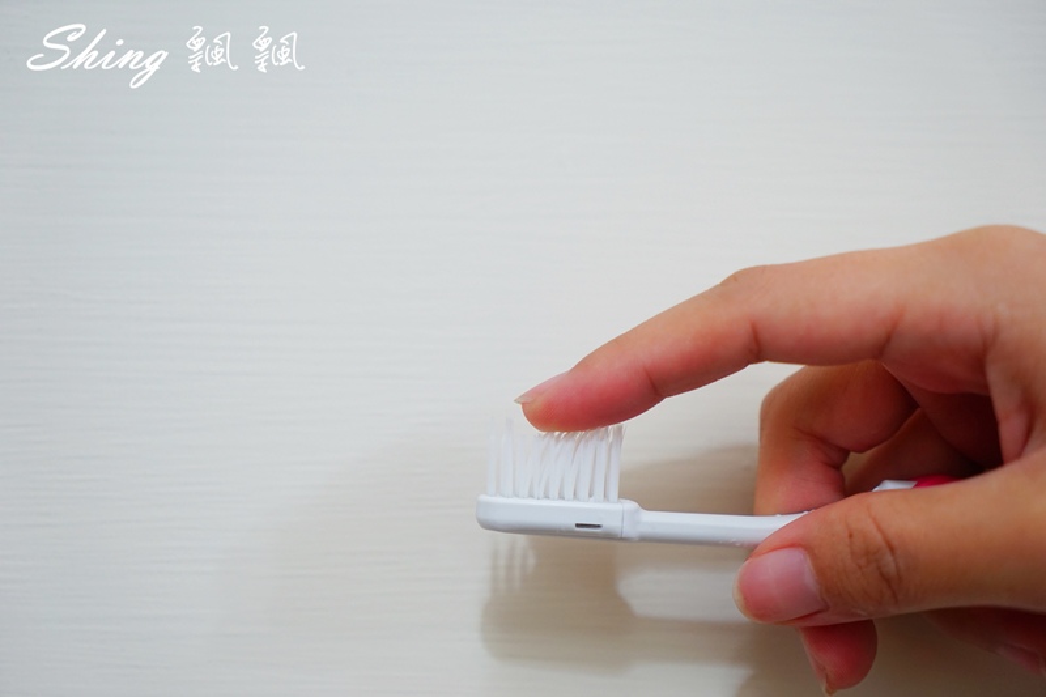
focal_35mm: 70
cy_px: 348
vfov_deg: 19.4
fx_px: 2033
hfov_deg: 28.8
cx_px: 523
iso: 800
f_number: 4
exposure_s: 1/40
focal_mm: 70
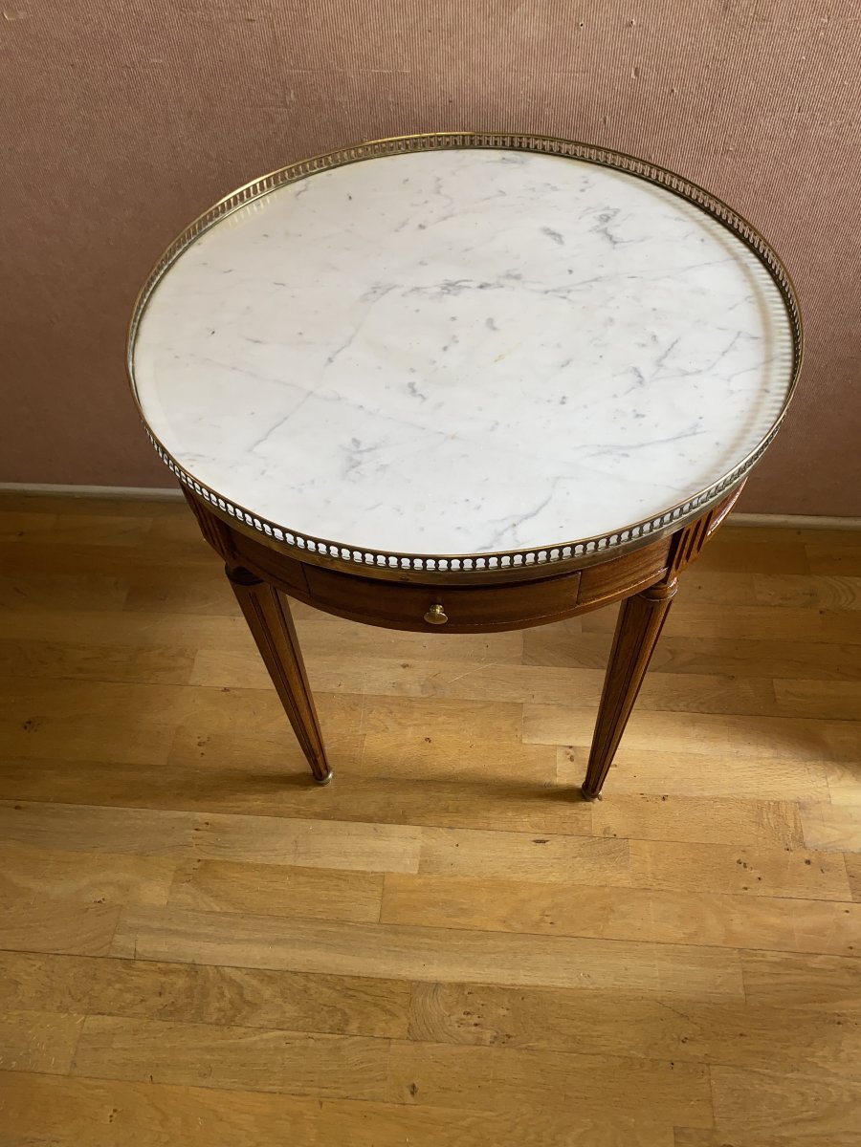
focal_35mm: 26
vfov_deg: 67.3
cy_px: 574
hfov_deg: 53.1
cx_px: 430
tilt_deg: -51.7
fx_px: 862
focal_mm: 4.25
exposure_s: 1/50
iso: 64
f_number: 1.8
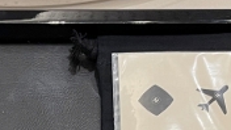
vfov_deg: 8.7
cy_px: 295
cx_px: -3
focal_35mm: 129
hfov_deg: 16.3
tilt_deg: -70.0
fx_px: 790
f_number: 1.6
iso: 80
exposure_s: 1/50
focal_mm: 4.2
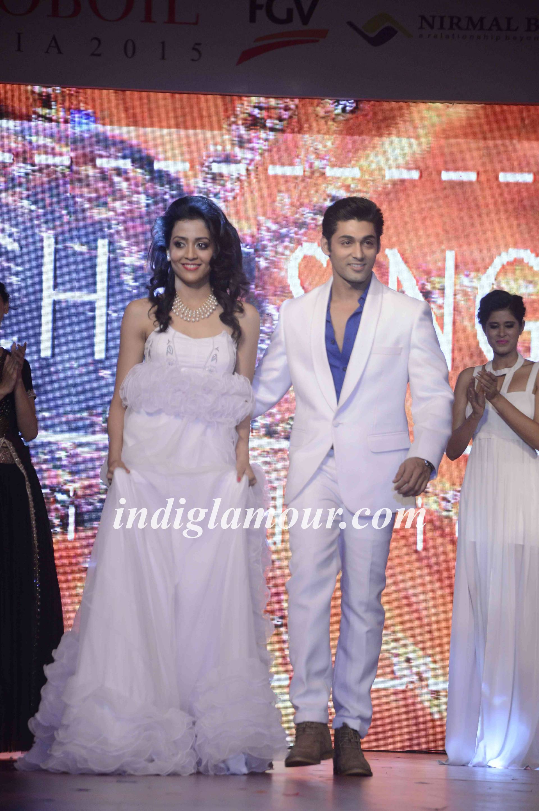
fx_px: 3544
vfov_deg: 13.1
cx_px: 270
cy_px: 406
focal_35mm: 158
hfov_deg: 8.7
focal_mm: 105
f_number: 5.6
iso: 800
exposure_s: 1/160
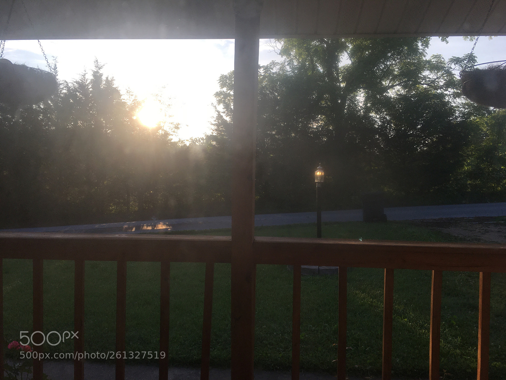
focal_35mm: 29
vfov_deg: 48.2
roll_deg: -1.5
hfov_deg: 61.7
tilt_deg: -0.5
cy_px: 190
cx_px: 253
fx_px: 424
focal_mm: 4.15
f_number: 2.2
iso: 25
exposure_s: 1/620
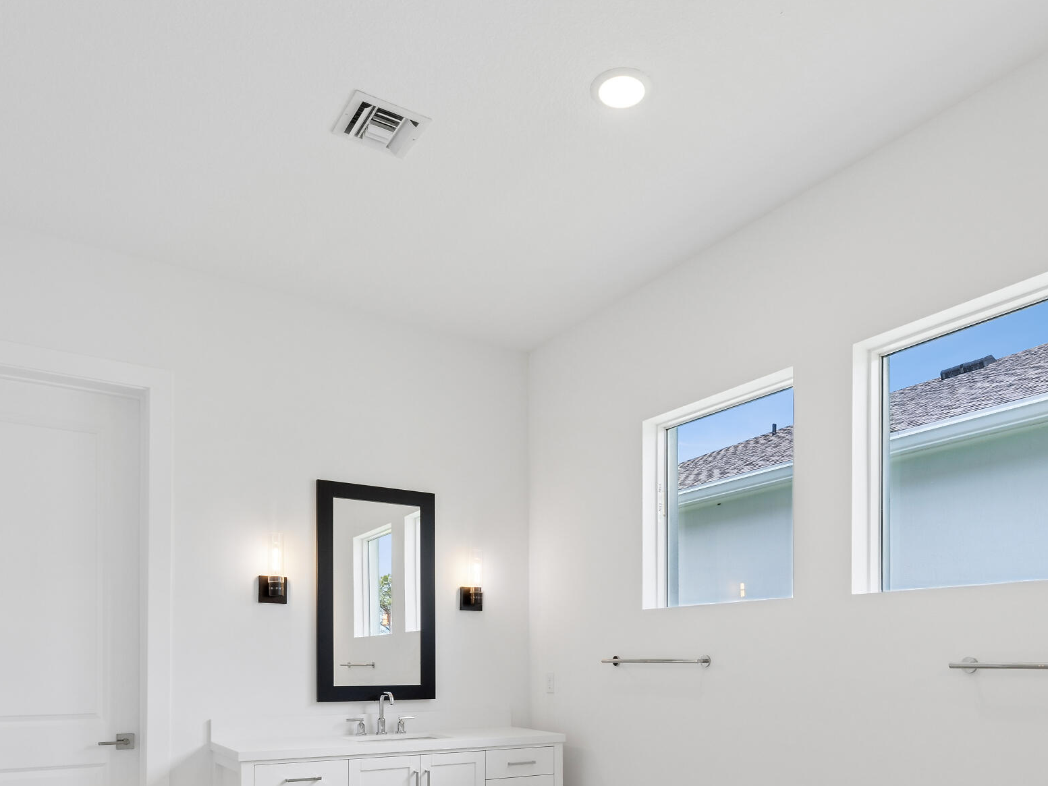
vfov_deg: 48.8
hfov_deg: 67.2
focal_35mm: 26
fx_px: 787
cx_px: 561
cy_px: 671
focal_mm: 14
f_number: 8
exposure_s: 1/125
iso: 200
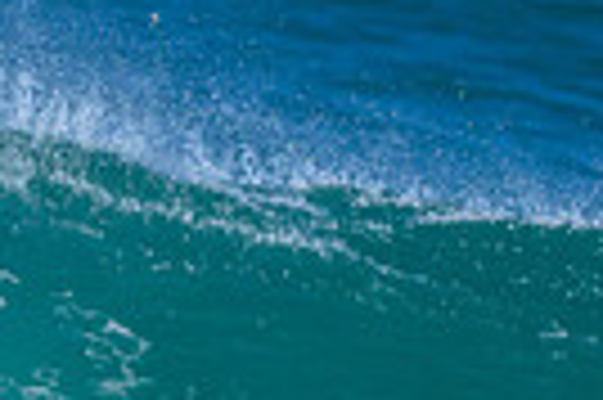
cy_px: 560
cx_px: -315
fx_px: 81054
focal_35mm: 4845
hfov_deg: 0.4
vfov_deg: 0.3
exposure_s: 1/6400
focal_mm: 1120
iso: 2000
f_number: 9
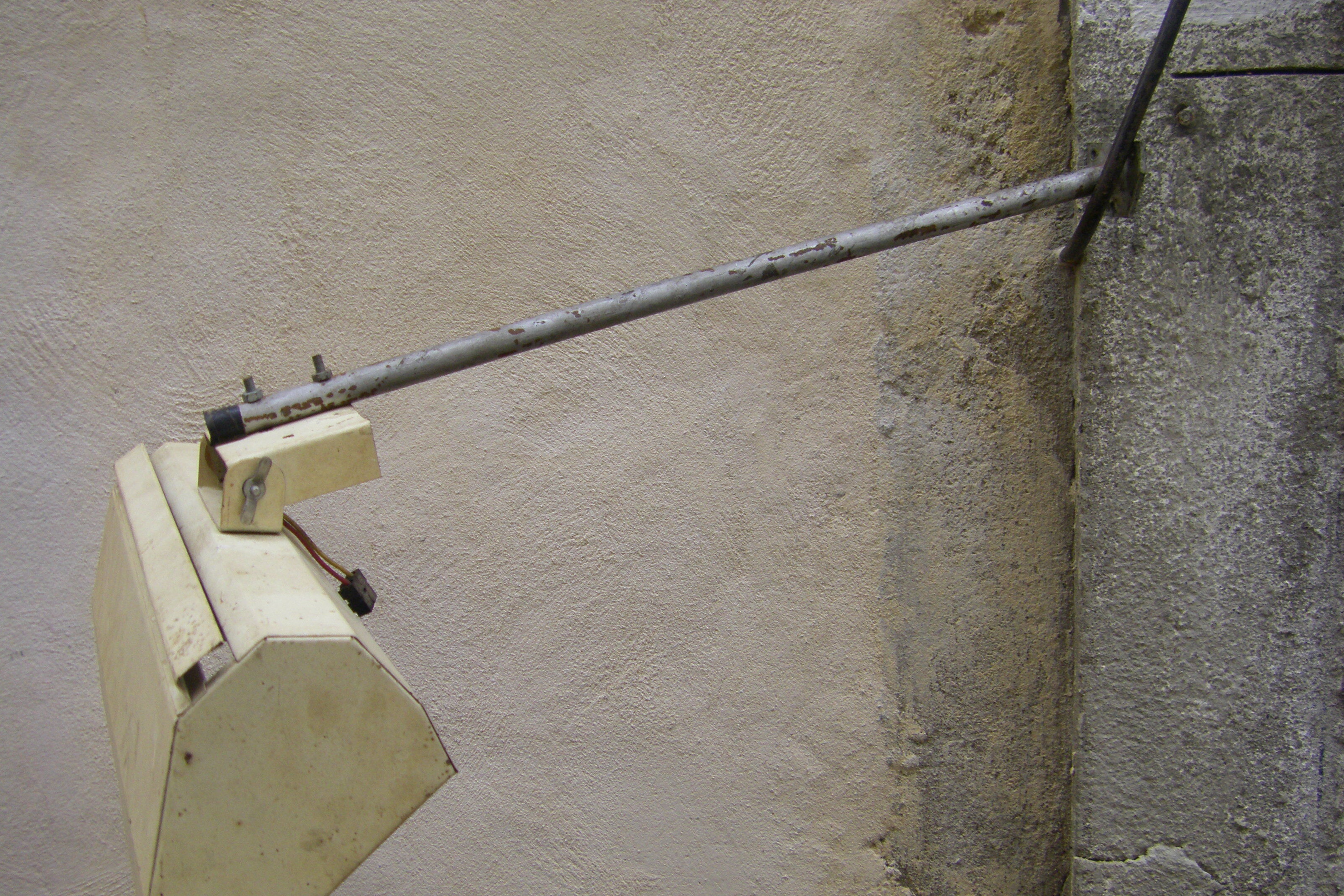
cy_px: 506
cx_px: 676
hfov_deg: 48.5
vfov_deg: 33.4
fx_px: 1493
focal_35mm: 40
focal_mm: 6.3
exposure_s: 1/100
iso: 125
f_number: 3.5
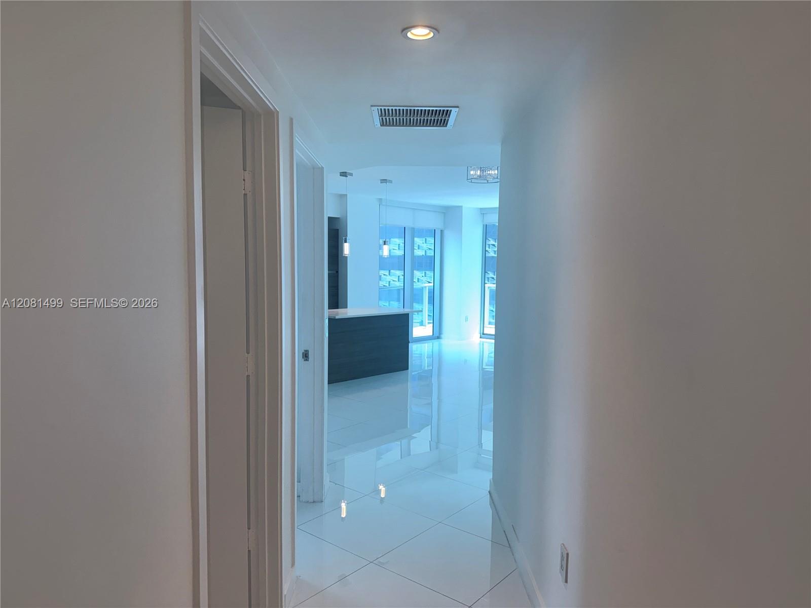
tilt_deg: -3.6
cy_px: 304
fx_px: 562
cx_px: 406
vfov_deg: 56.8
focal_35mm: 24
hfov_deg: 71.6
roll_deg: -0.6
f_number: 1.78
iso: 250
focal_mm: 6.76
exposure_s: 1/391
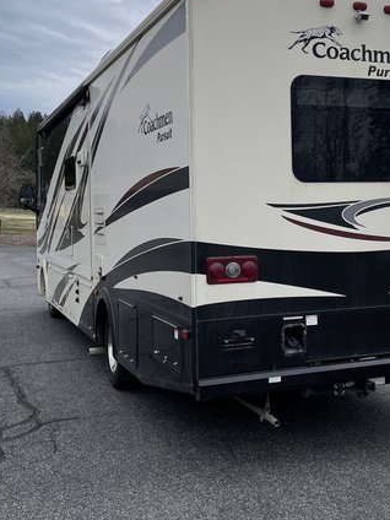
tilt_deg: -0.6
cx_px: 282
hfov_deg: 29.3
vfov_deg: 38.7
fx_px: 736
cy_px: 206
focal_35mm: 49
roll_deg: -1.0
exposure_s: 1/2717
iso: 32
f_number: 1.6
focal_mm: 5.1
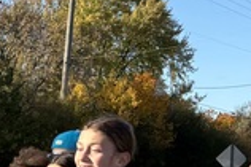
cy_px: 183
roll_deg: -0.1
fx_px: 1219
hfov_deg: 10.4
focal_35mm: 175
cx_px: -321
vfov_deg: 7.8
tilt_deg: -2.0
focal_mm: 5.96
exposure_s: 1/1812
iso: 50
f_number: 1.6
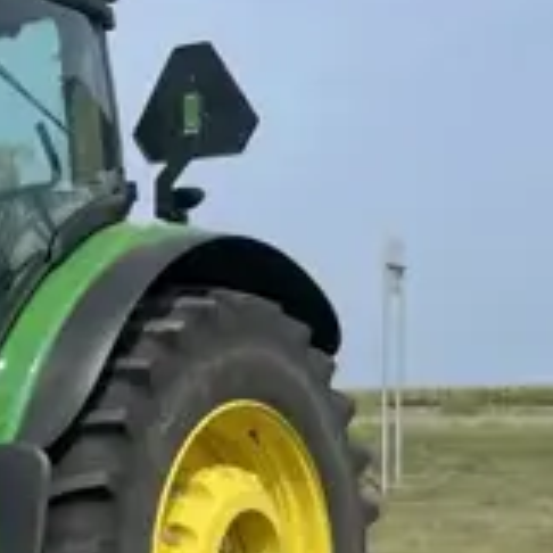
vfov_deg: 18.9
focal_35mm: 91
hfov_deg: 16.4
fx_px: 1645
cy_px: 454
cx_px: -403
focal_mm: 4.2
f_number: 1.6
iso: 32
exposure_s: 1/3205
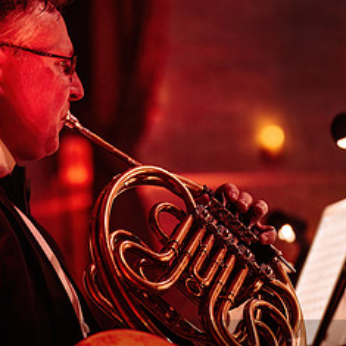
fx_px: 1662
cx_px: 69
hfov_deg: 11.8
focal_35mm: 147
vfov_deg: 11.9
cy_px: 167
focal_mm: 70
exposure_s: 1/80
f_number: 2.8
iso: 1600
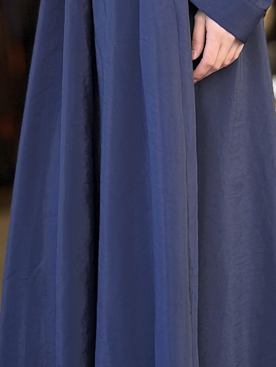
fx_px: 1818
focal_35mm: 171
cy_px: -12
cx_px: 145
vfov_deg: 11.4
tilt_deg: +3.8
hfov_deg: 8.7
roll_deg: -1.0
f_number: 1.78
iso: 80
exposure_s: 1/208
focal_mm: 6.86
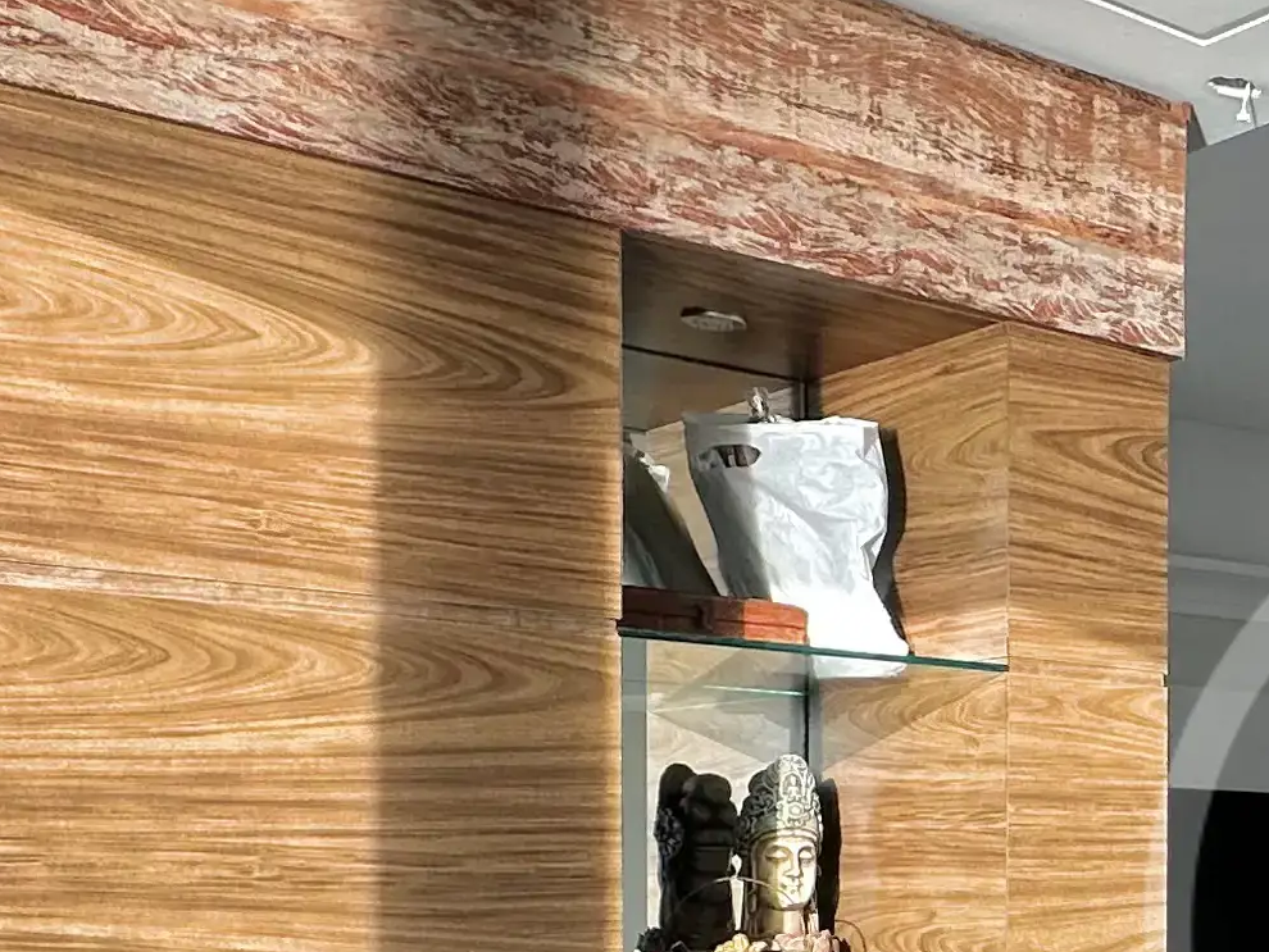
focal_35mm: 57
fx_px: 2090
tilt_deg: -0.5
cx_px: 1650
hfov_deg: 28.0
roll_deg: -0.8
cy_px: 930
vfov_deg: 24.6
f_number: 2.2
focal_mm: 2.22
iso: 64
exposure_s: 1/120
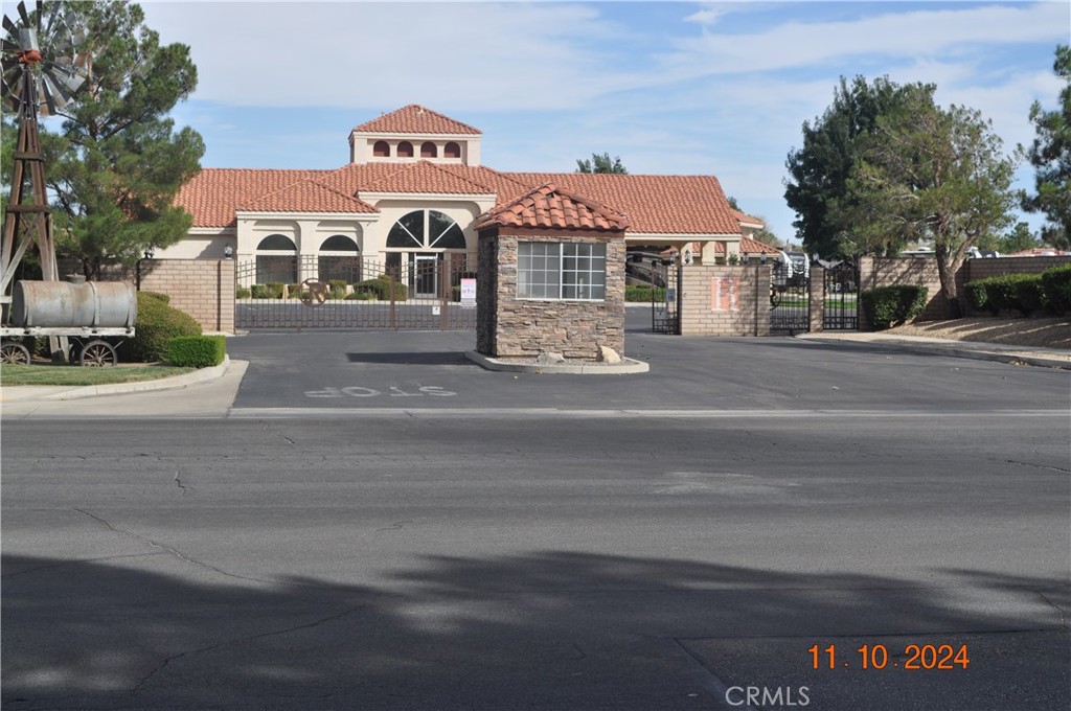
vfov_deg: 20.6
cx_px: 536
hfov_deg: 30.5
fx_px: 1961
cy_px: 356
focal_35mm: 66
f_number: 10
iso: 200
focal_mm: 44
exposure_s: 1/400
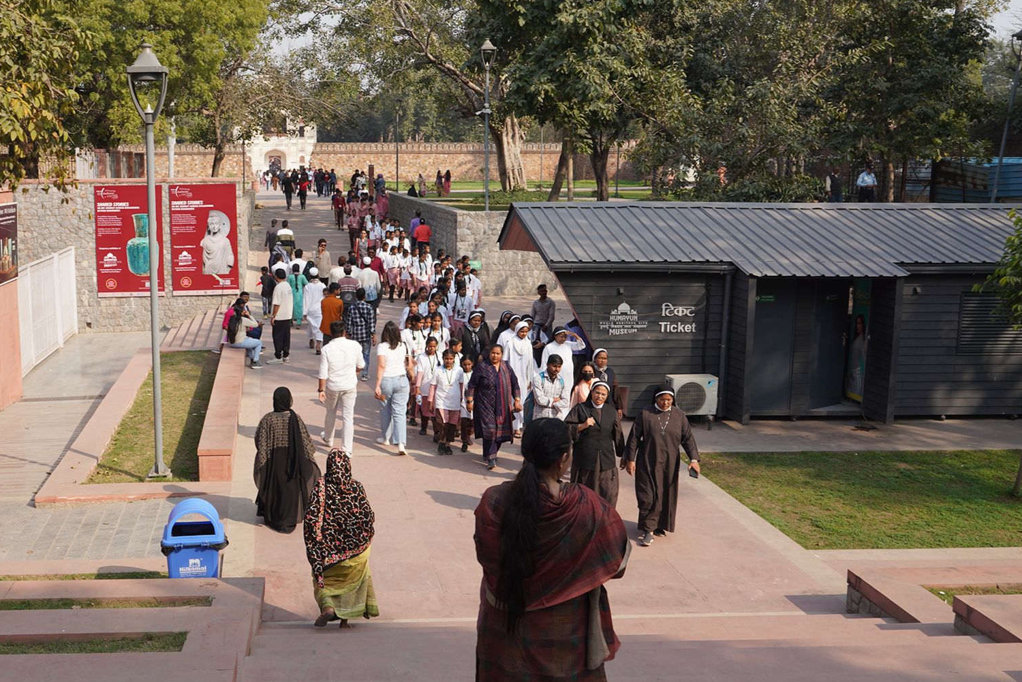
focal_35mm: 32
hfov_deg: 57.7
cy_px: 392
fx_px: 909
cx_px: 358
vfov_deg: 41.0
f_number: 10
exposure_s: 1/100
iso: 100
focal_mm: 24
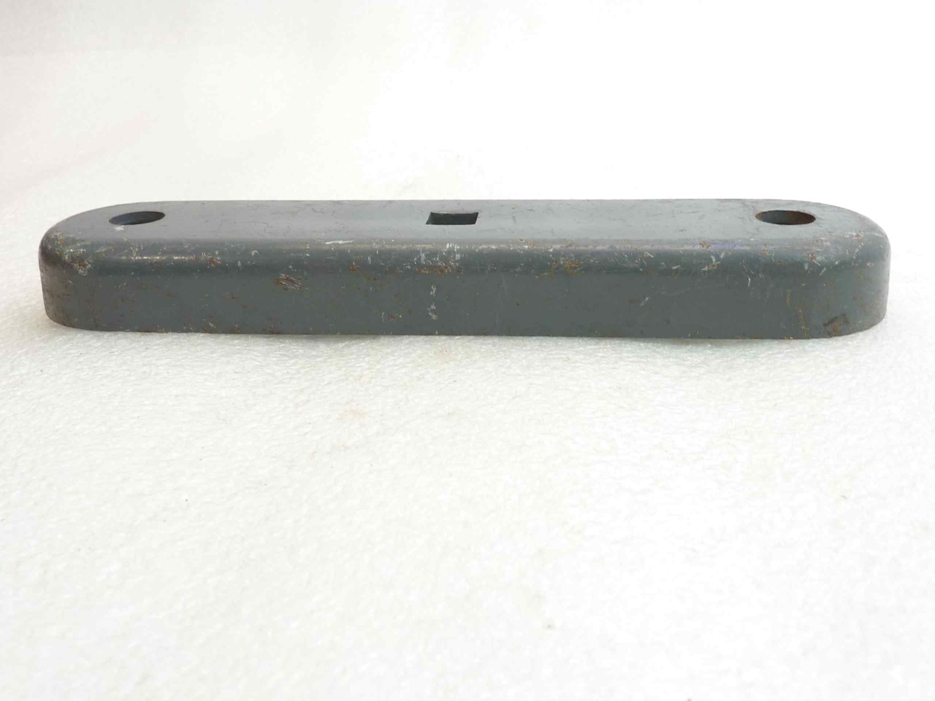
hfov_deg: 49.0
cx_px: 468
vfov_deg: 37.7
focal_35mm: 38
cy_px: 350
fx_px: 1026
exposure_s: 1/15
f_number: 3.3
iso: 80
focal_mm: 4.4
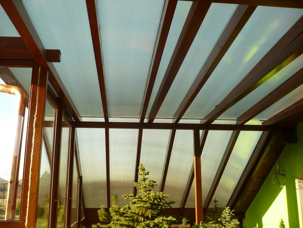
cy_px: 114
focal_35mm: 35
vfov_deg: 40.7
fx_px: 306
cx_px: 152
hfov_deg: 52.6
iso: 100
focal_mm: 5.8
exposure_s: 1/200
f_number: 2.8
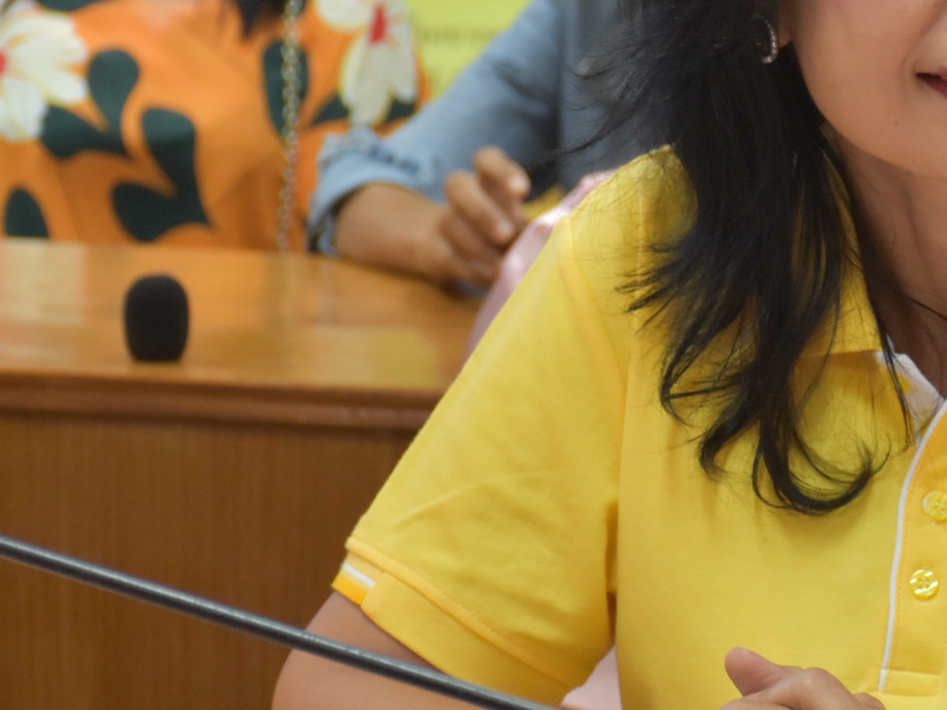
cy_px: 329
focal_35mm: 259
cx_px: 947
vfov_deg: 5.7
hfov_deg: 7.6
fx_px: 7086
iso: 1000
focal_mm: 66
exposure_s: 1/60
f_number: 5
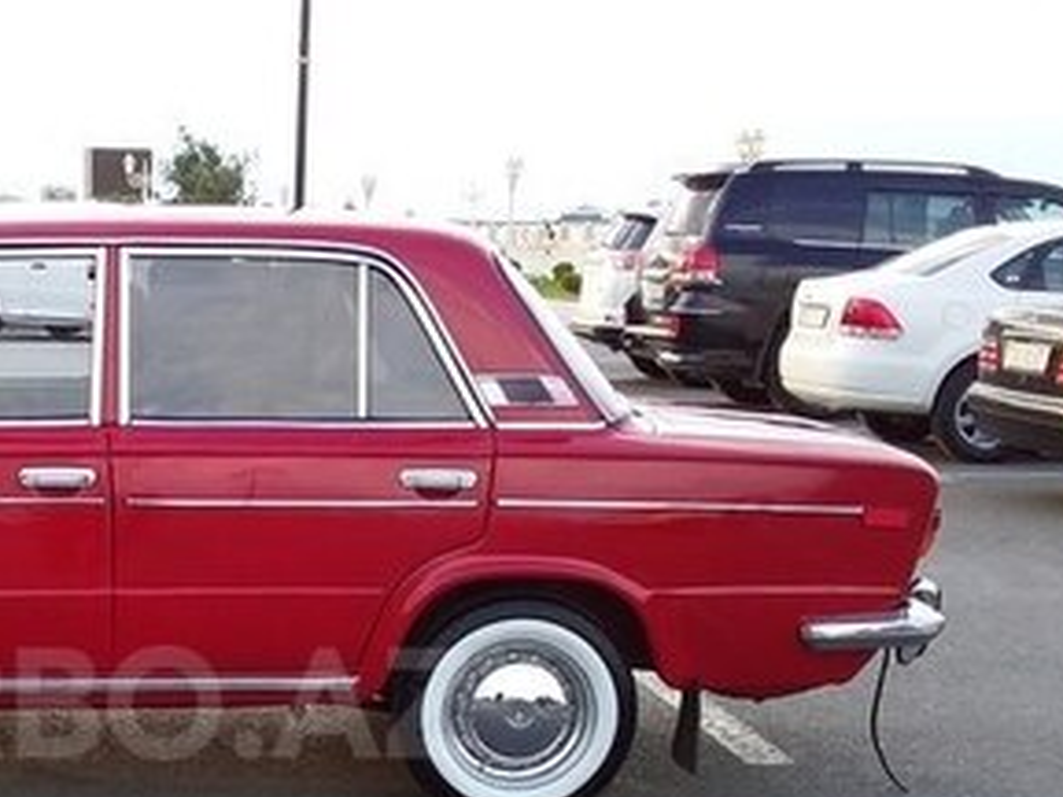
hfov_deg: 26.4
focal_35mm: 71
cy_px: 703
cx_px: 92
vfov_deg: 20.3
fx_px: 2180
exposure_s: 1/158
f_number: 2.2
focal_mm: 3.3
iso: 40
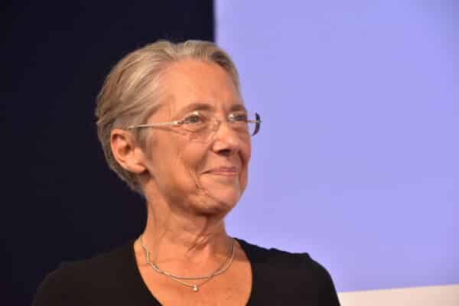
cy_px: 153
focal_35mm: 120
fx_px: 1530
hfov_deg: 17.1
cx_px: 230
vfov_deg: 11.4
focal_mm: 80
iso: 560
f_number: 5.3
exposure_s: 1/50
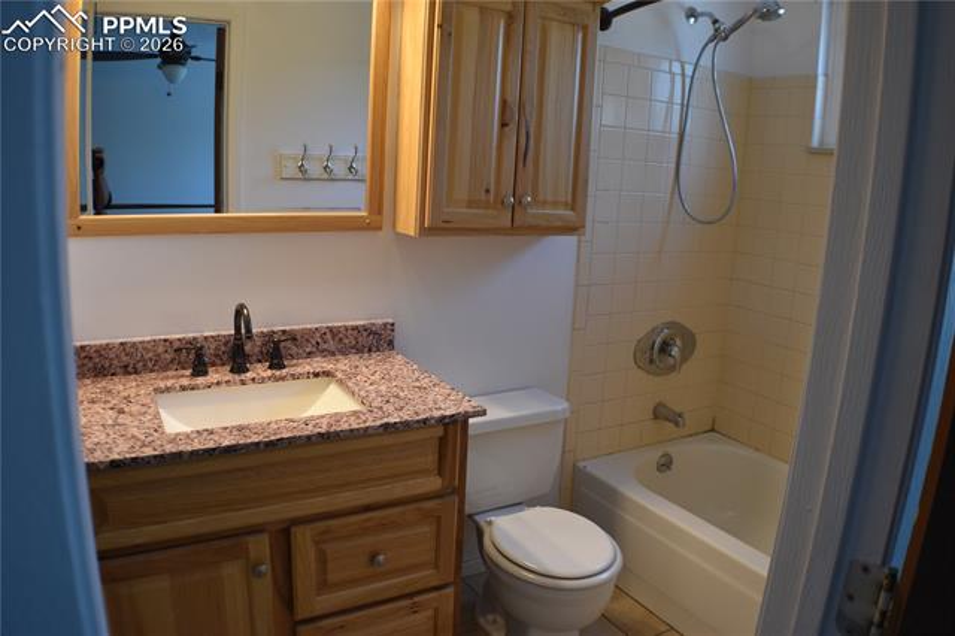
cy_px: 318
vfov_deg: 36.8
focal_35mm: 36
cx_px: 478
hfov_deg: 53.2
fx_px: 954
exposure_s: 1/60
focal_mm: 24
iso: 400
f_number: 4
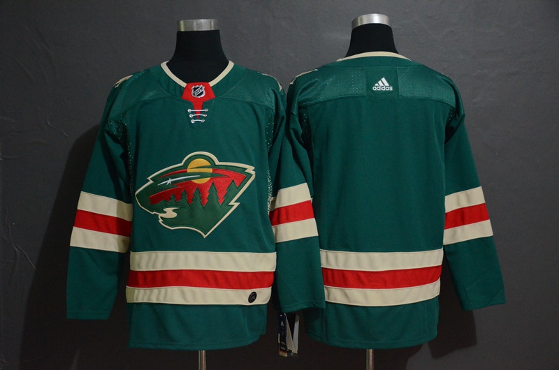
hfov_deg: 35.1
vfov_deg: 23.7
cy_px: 185
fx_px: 883
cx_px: 280
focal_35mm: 57
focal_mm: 38
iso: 4000
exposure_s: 1/30
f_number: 4.2
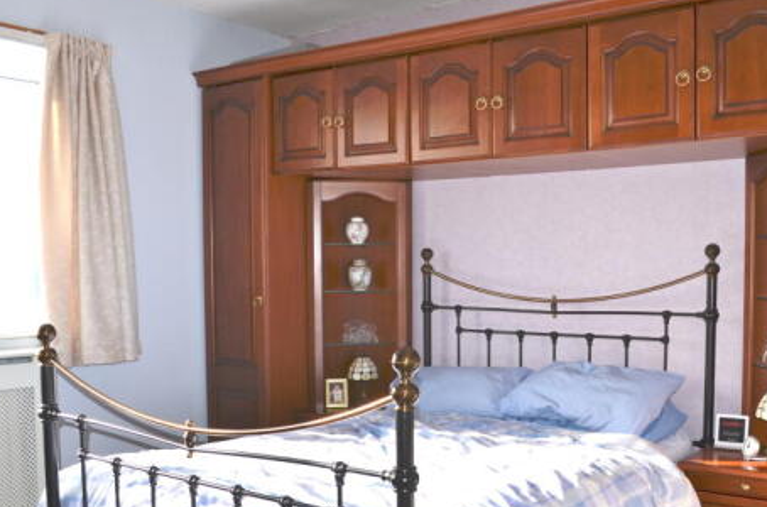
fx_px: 829
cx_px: 446
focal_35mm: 39
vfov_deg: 33.7
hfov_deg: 49.5
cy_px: 341
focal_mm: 18
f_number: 5.6
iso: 100
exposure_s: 1/200
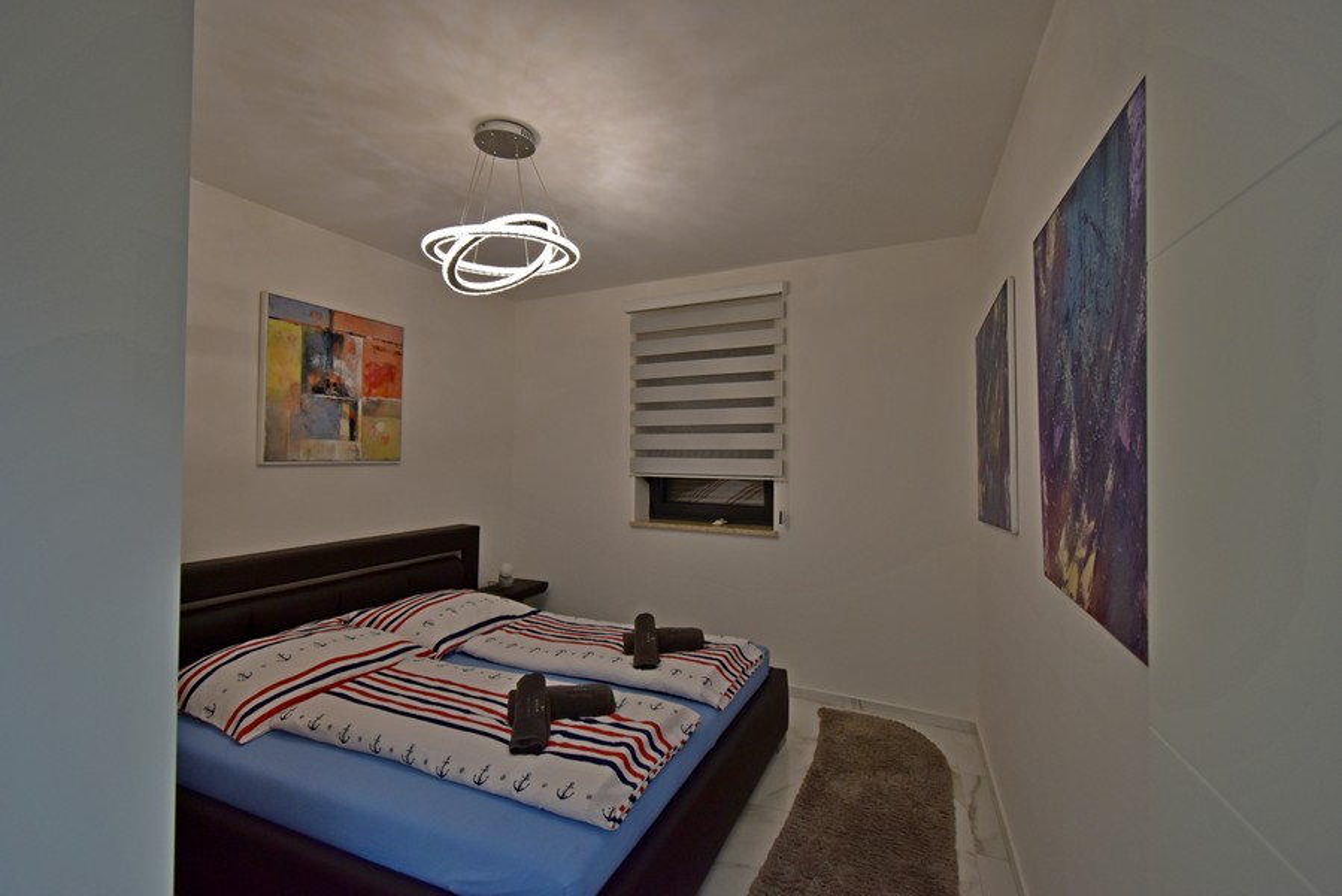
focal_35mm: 15
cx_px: 671
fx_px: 559
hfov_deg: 100.4
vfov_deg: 77.4
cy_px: 448
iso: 560
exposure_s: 1/60
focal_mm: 10
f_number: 4.5
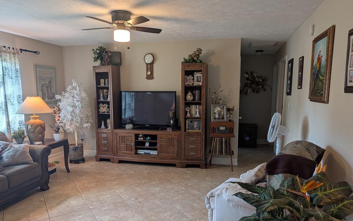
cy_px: 131
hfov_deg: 70.4
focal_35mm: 26
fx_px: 250
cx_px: 178
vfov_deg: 47.4
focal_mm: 6.9
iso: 113
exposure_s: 1/60
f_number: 1.68
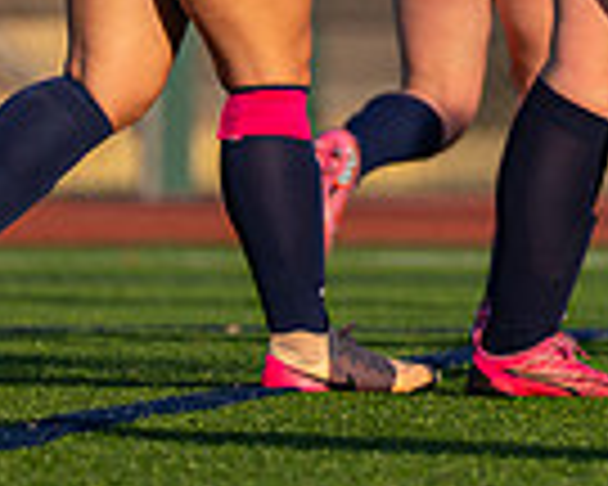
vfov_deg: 1.2
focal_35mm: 1306
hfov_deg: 1.5
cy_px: -366
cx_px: 759
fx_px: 23501
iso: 200
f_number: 2.8
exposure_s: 1/3200
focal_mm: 200
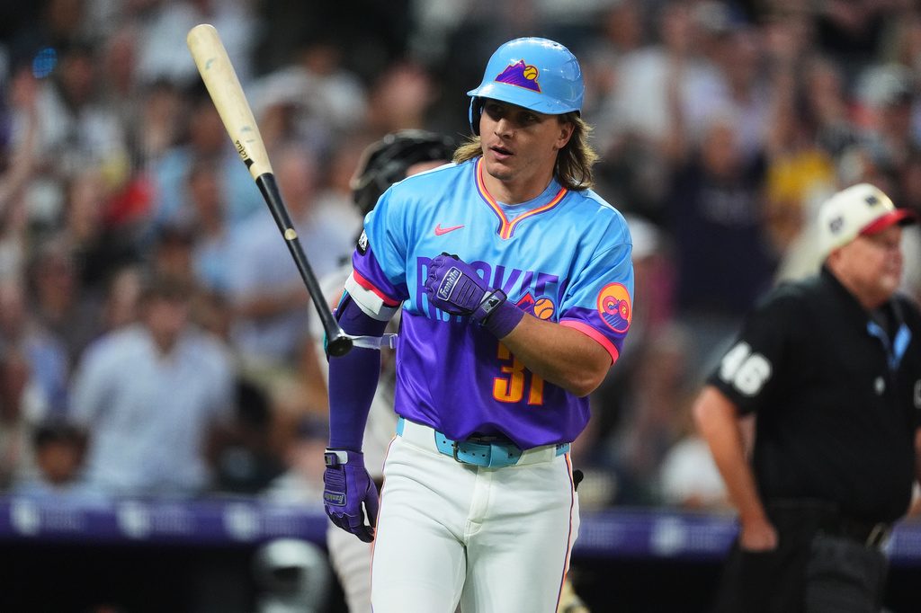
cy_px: 306
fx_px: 15344
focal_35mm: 600
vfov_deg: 2.3
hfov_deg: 3.4
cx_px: 460
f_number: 4
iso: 4000
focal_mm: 600
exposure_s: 1/2000
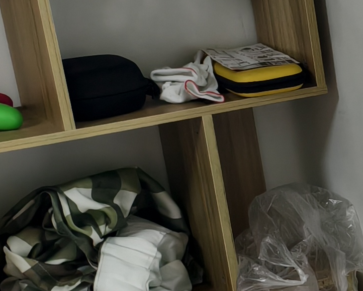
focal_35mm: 126
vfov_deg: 12.2
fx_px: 1354
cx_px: 840
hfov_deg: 12.4
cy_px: 226
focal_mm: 6.54
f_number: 1.57
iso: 124
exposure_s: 1/100
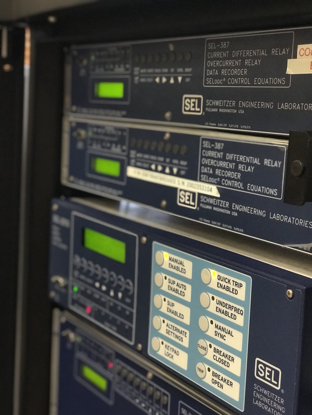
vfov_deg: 33.8
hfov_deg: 25.7
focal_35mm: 57
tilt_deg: -8.4
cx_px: 156
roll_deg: -3.7
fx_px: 685
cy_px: 208
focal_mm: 6.6
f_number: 2.8
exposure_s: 1/60
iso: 800
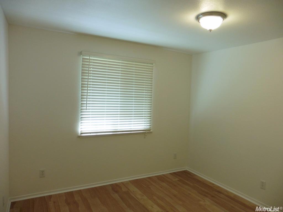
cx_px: 142
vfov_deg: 56.8
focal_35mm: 24
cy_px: 106
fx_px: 196
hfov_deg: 71.6
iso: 200
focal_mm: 4.3
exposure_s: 1/60
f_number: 3.3
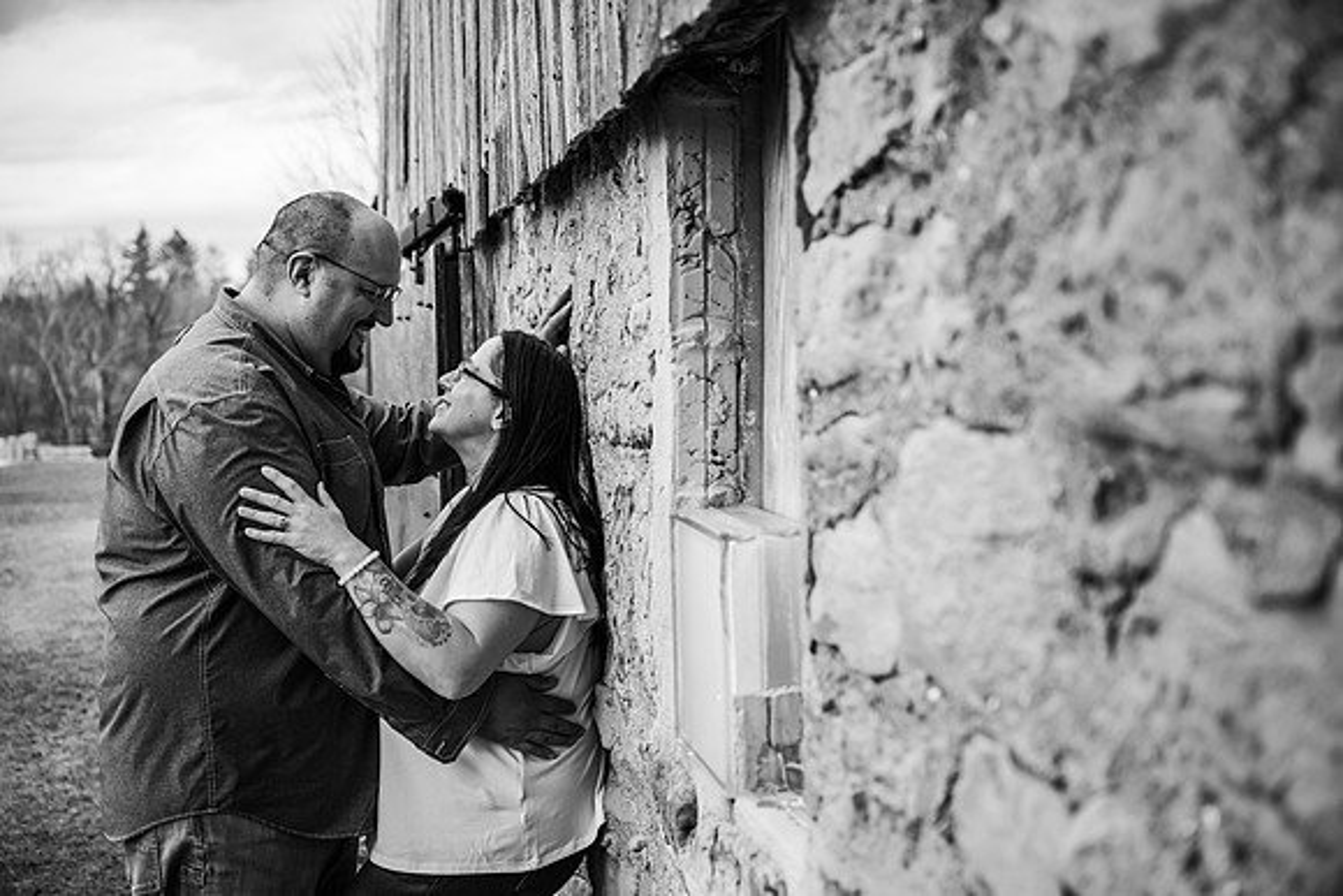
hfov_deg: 42.7
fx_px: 1716
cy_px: 448
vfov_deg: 29.3
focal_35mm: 46
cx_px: 672
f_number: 3.5
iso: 320
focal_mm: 46
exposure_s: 1/250
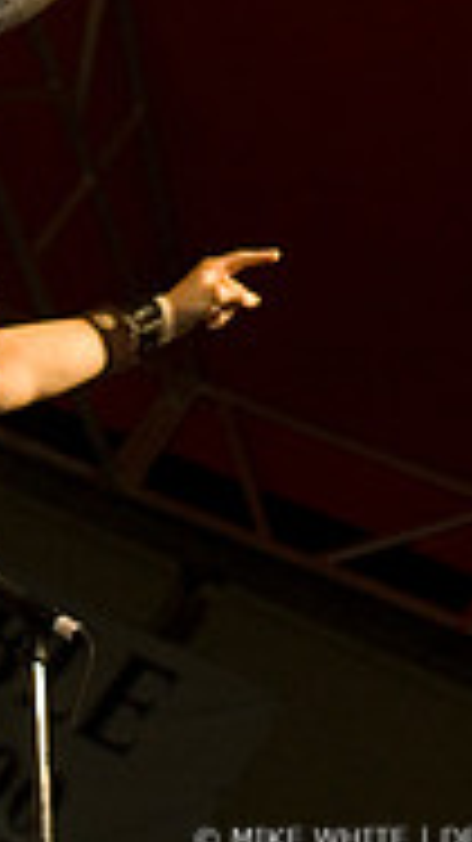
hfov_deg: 8.0
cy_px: -153
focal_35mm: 151
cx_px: 101
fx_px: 3364
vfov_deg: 13.9
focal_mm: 40
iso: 800
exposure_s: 1/80
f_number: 3.2
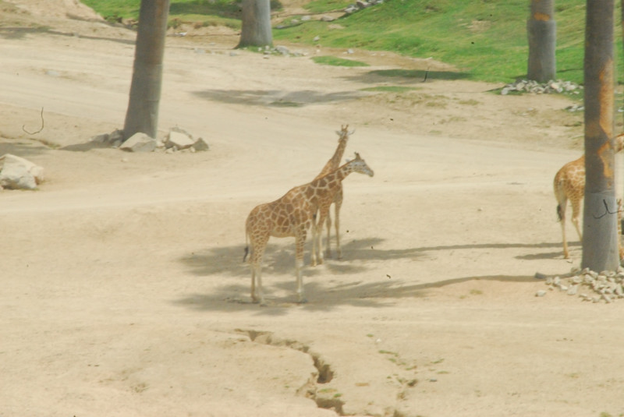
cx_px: 312
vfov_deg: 3.1
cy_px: 208
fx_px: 7807
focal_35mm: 450
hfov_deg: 4.6
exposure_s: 1/90
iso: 1600
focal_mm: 300
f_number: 45
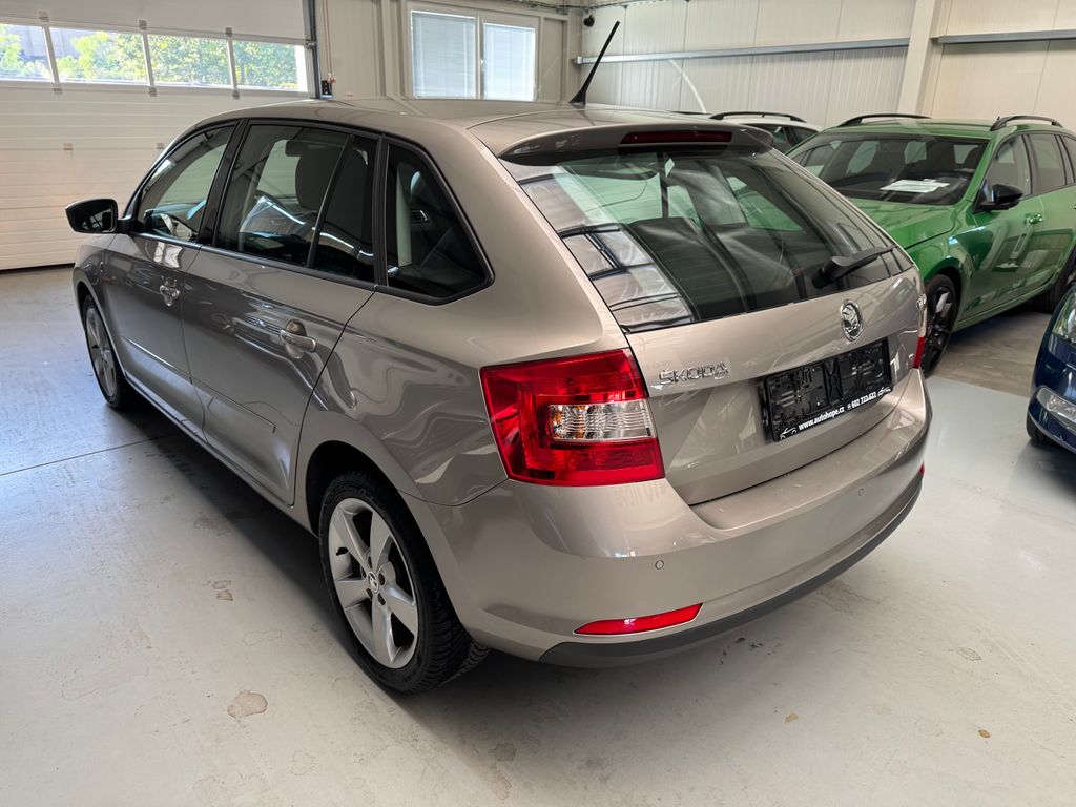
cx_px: 538
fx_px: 746
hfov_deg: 71.6
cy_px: 404
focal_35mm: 24
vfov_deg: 56.8
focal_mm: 6.76
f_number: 1.78
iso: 200
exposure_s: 1/121
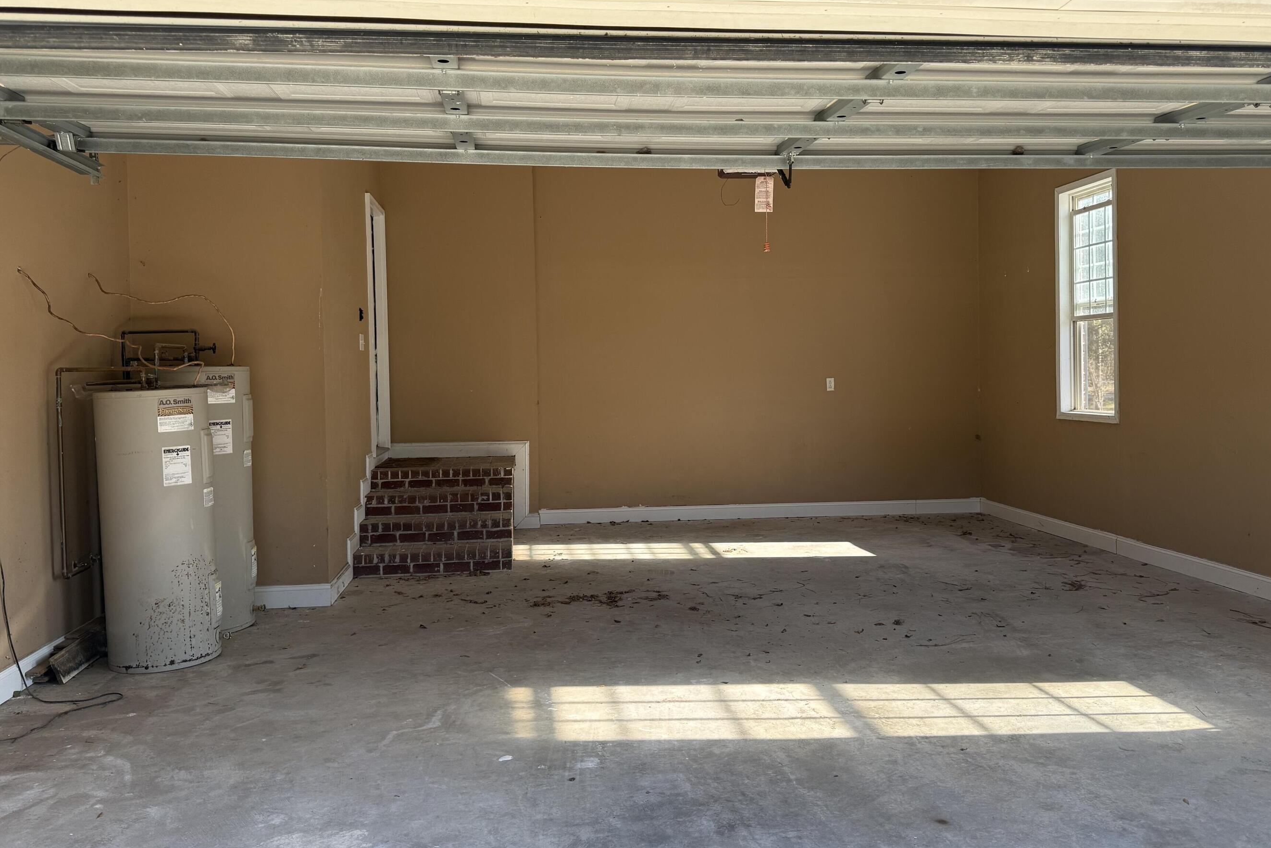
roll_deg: +1.4
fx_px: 1024
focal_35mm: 29
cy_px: 381
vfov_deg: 44.9
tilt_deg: -0.1
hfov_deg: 63.7
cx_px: 638
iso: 100
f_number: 1.78
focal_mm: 6.76
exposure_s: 1/567
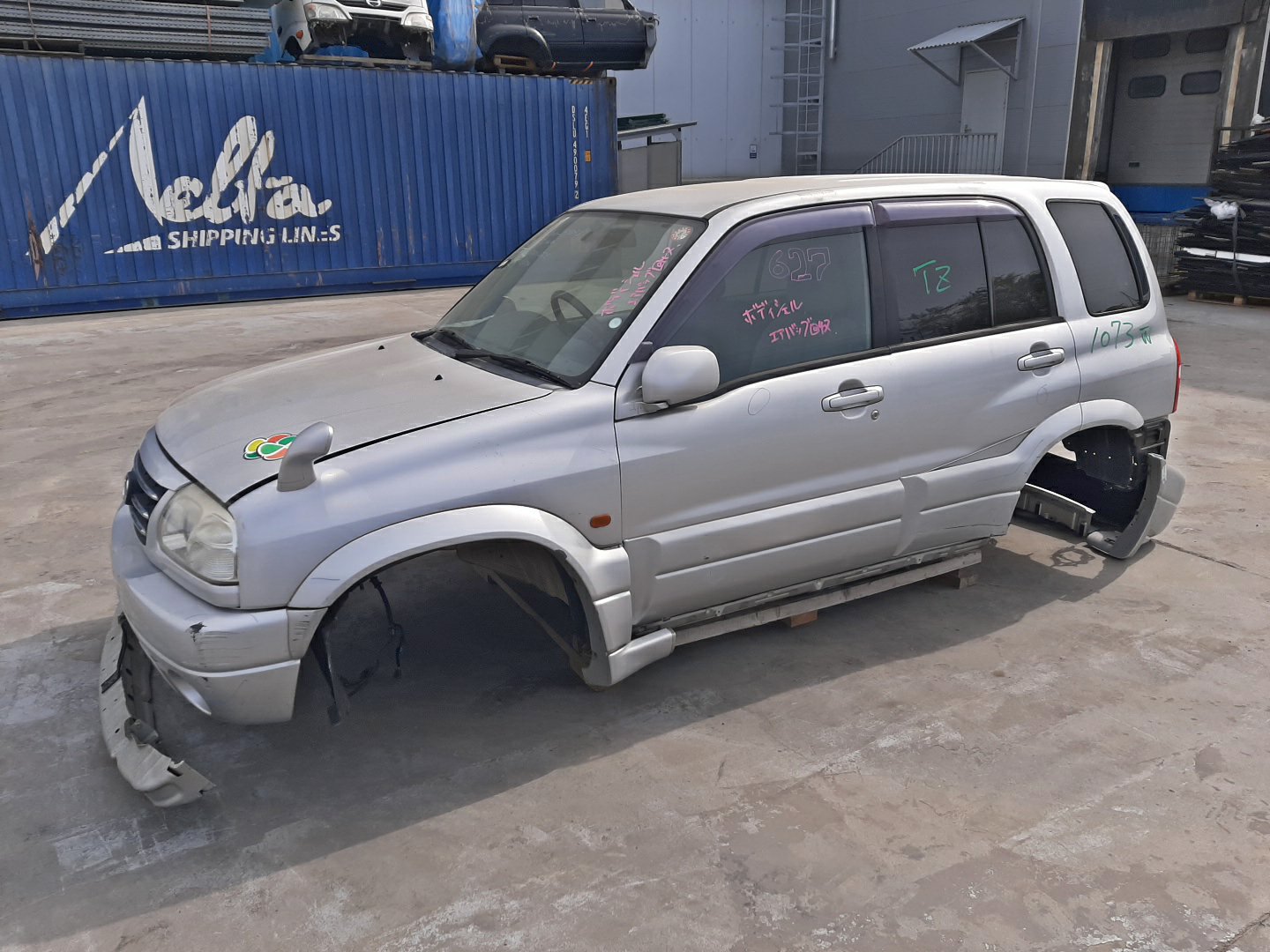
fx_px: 954
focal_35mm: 26
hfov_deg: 67.3
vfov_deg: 53.1
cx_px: 635
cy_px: 476
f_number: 1.7
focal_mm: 3.93
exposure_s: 1/1934
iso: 40
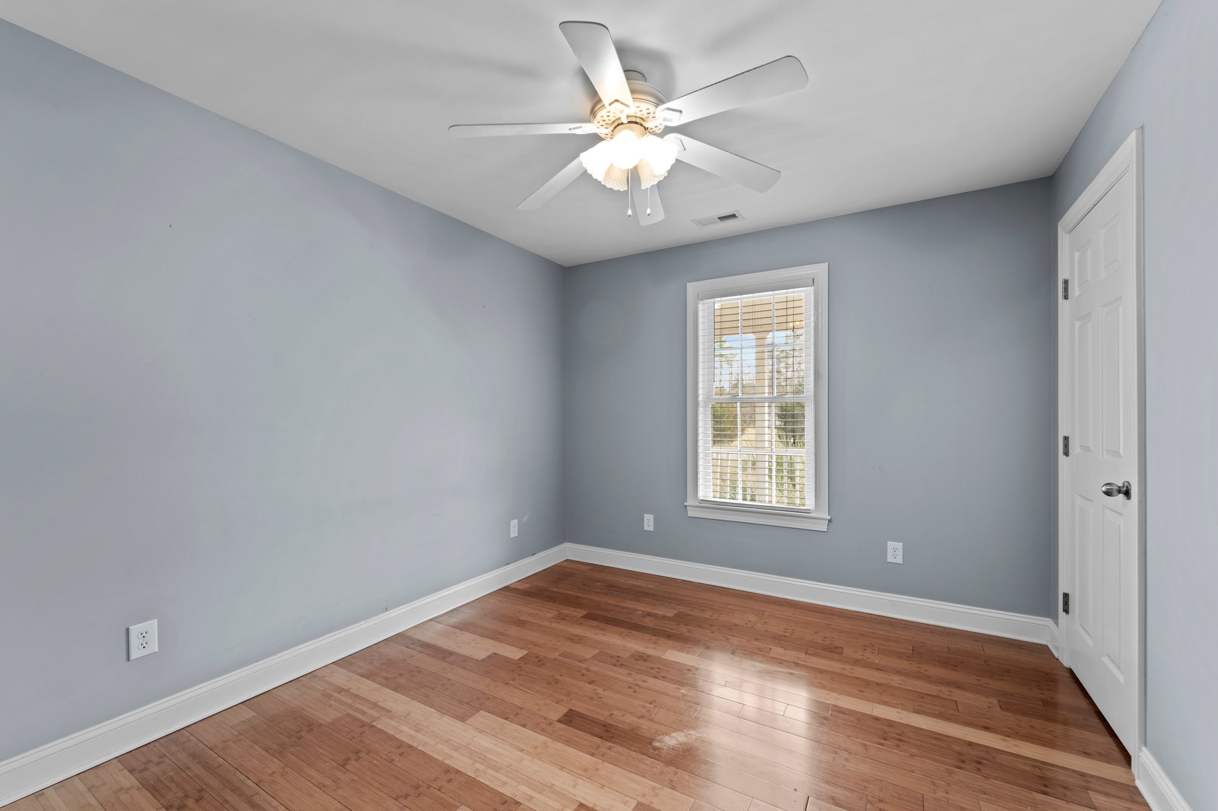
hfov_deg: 104.3
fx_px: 474
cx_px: 609
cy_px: 406
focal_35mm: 14
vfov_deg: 81.2
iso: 125
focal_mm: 14
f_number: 8
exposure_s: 1/1.25
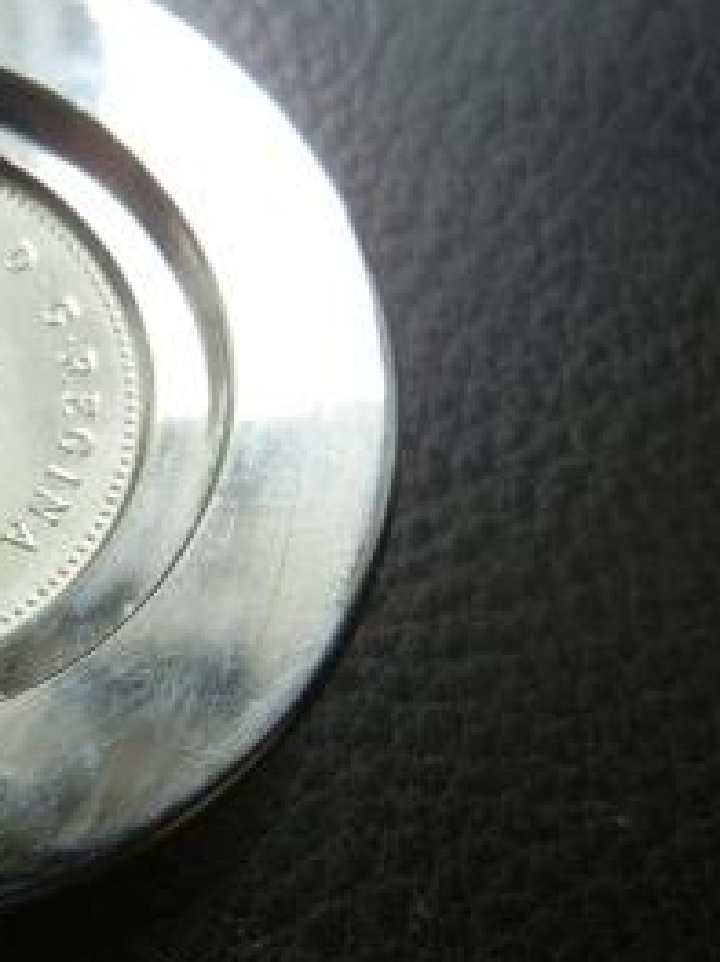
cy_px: 479
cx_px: -26
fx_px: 1610
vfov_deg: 33.2
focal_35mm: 58
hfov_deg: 23.9
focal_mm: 6.2
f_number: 3.6
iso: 160
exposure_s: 1/127
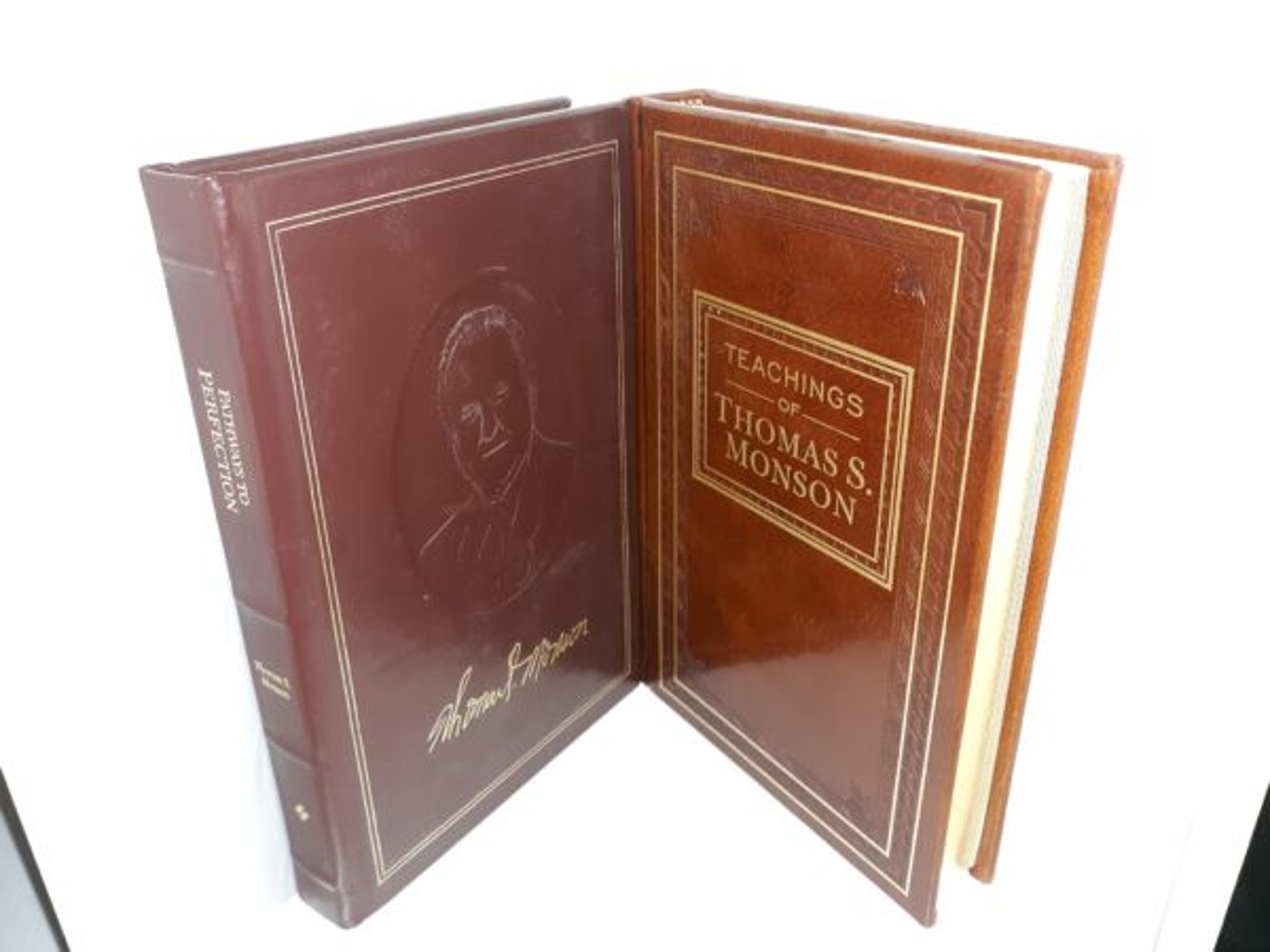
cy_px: 476
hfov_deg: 63.4
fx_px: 1027
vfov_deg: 49.7
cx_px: 635
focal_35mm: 28
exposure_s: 1/40
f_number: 1.7
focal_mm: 3.7
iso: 100
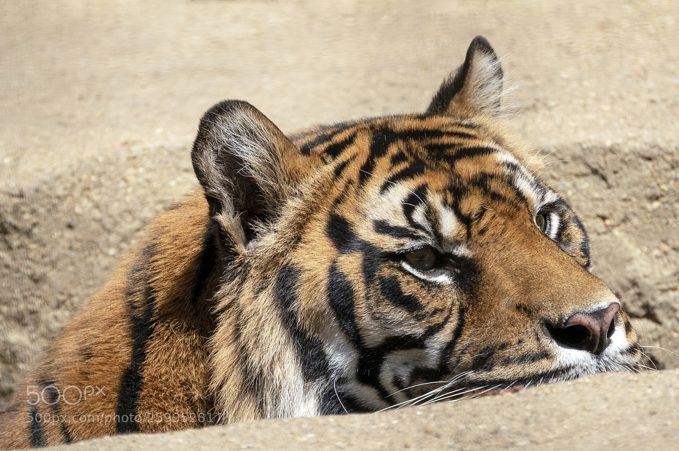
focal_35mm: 600
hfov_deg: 3.4
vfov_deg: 2.3
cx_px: 340
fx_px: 11307
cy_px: 226
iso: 640
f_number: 5.6
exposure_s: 1/2000
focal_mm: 400
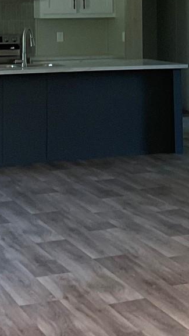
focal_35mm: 112
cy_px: 20
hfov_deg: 10.4
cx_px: 300
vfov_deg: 18.7
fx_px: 998
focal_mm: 3
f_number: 1.8
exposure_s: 1/60
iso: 64
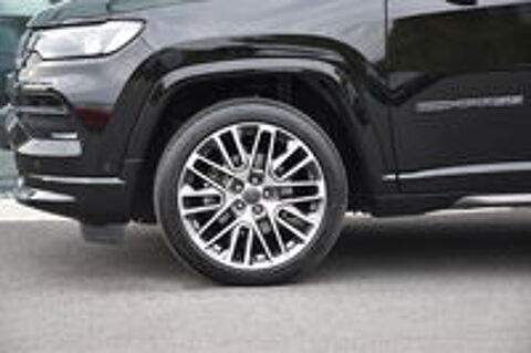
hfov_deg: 17.1
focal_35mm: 120
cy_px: 176
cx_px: 266
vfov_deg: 11.4
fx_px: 1768
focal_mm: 80
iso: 800
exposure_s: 1/125
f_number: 5.3
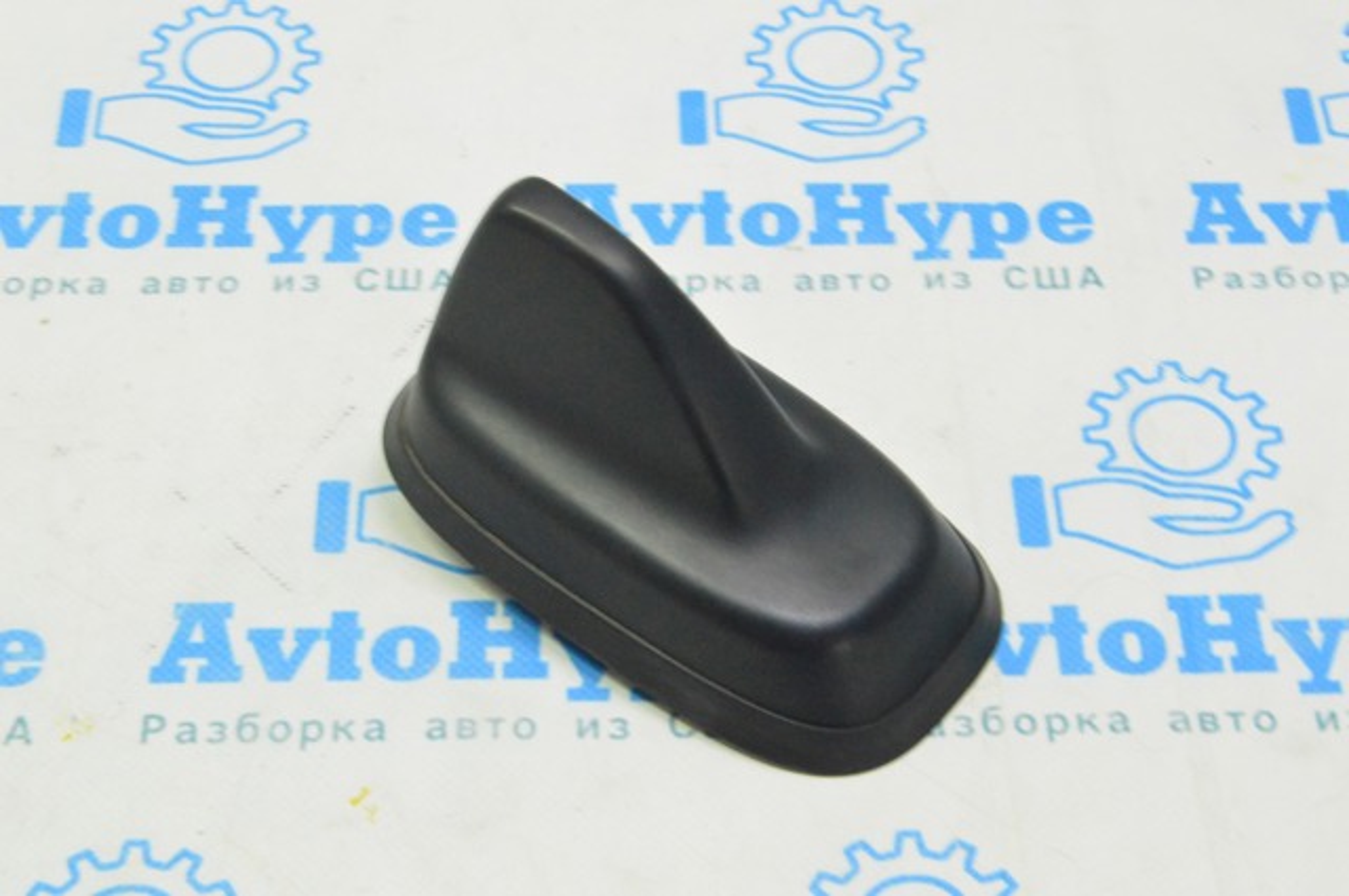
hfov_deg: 28.1
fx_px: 2695
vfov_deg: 18.9
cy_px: 448
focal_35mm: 72
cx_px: 674
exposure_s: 1/20
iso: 6400
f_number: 20
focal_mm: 48
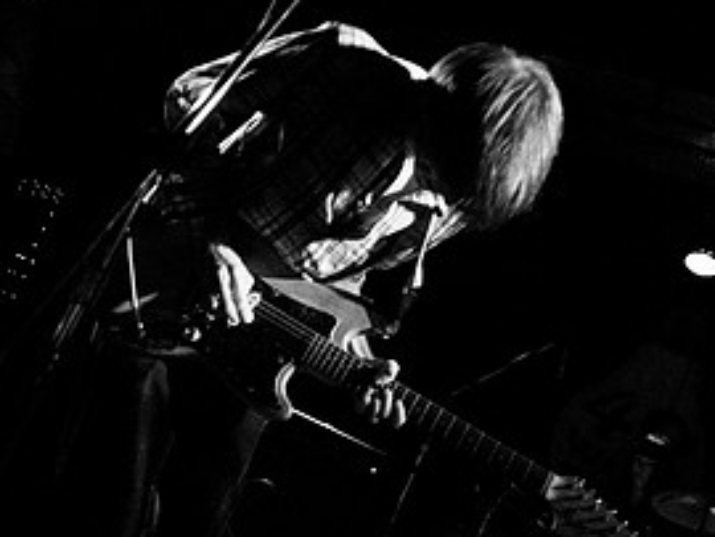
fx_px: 992
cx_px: 367
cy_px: 307
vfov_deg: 30.3
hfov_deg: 39.6
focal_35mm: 48
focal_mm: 20
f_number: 2.8
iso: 1250
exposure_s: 1/50
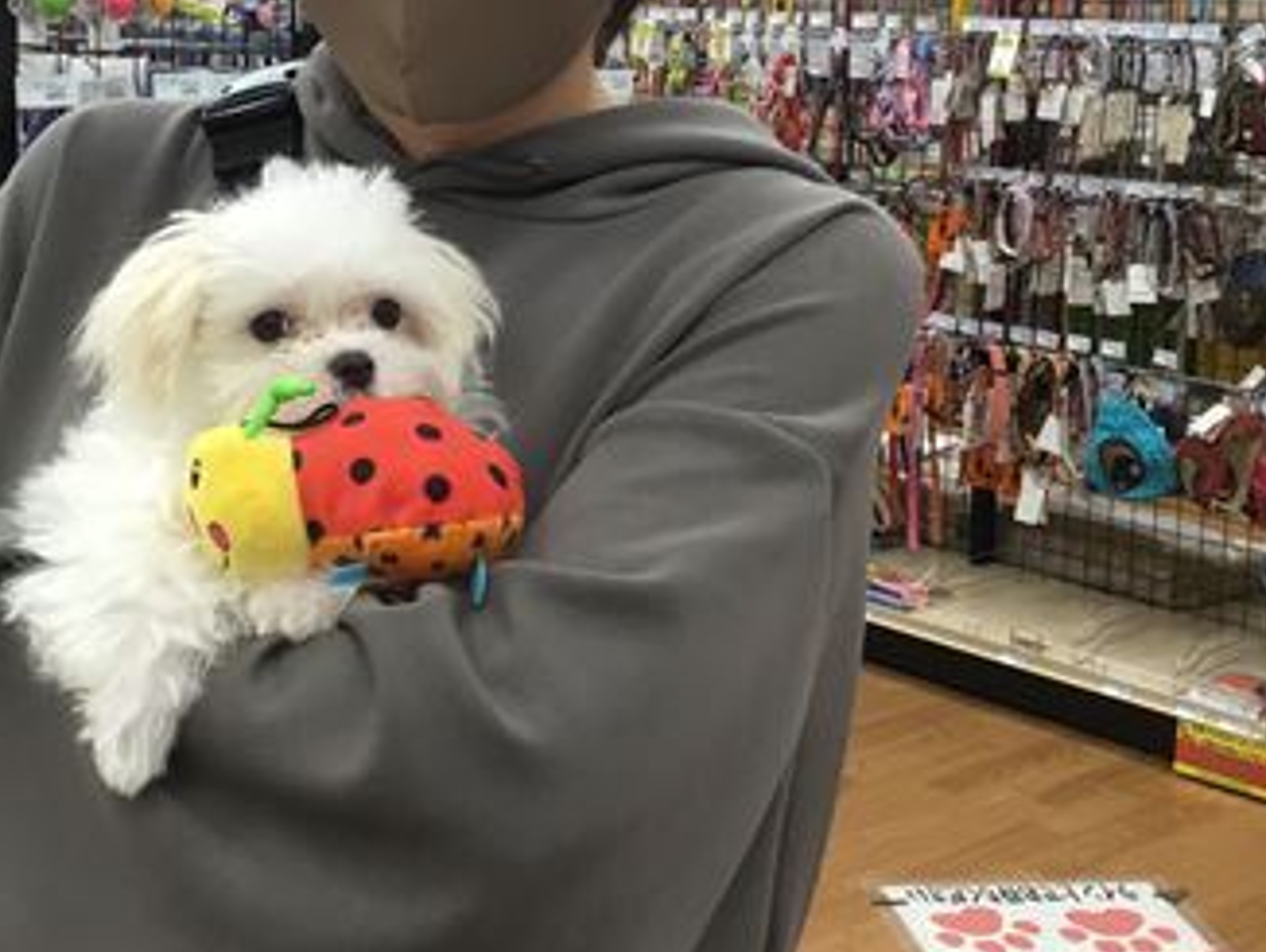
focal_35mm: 57
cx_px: 416
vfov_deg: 25.4
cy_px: 245
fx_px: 2086
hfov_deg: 33.4
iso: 80
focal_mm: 3.3
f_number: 2.4
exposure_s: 1/33
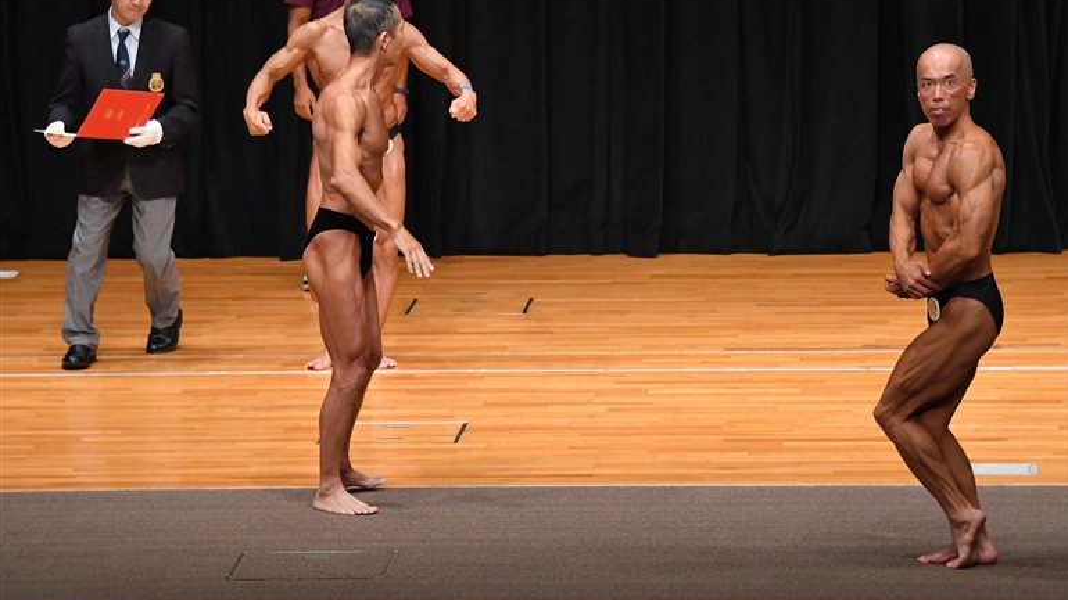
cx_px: 536
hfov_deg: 10.1
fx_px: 6032
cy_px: 259
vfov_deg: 5.7
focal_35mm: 213
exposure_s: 1/400
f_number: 5.6
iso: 4000
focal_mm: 135
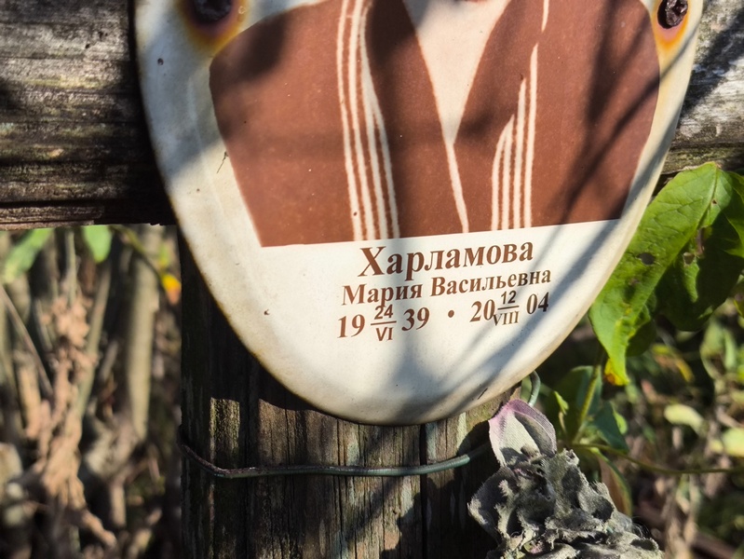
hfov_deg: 38.2
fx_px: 1075
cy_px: 280
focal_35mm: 50
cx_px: 372
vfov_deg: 29.1
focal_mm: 4.71
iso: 50
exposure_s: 1/1081
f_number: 1.7
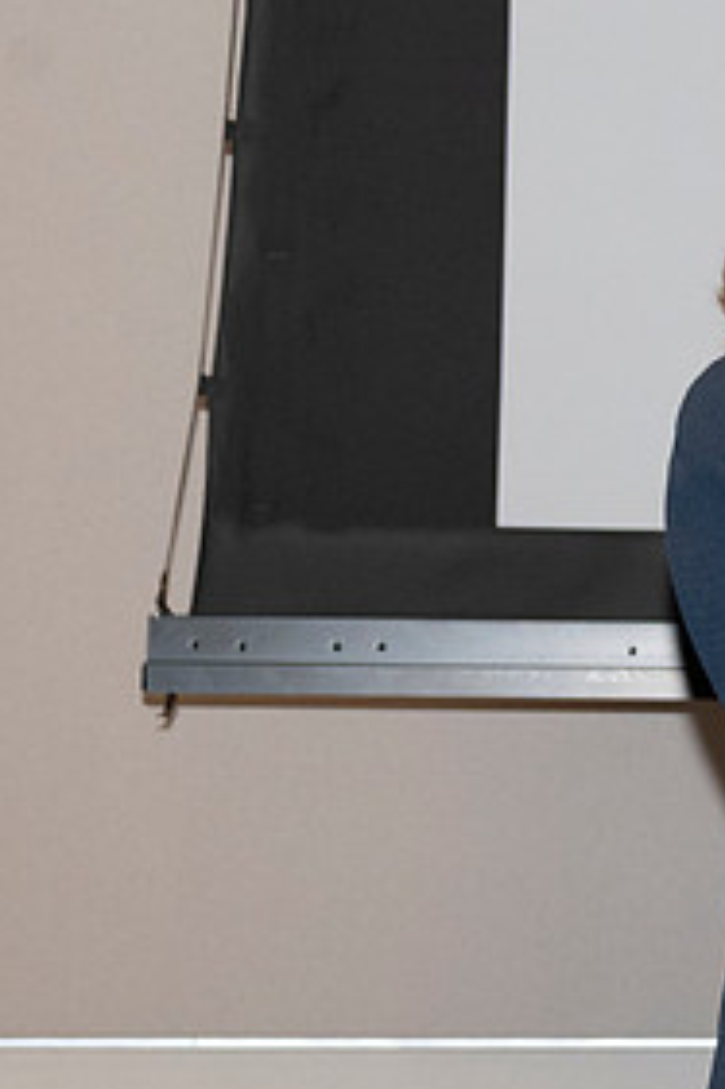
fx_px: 6744
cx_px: 996
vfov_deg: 9.2
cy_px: 409
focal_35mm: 223
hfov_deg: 6.1
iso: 2000
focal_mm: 72
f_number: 5.6
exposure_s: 1/100
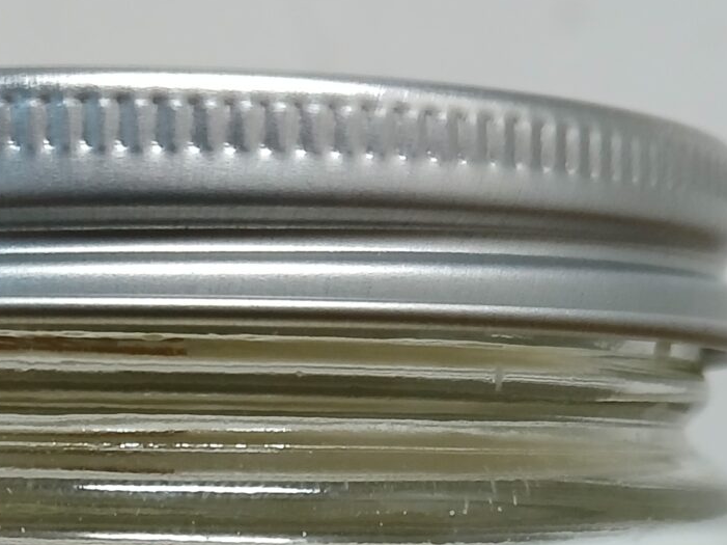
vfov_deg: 13.9
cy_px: 973
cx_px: 67
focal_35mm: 95
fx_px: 1994
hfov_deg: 20.2
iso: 250
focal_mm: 3.98
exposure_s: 1/40
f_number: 1.8
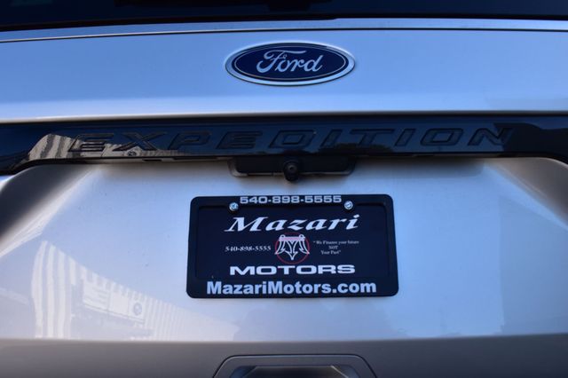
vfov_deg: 31.9
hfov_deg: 46.4
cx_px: 284
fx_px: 662
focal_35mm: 42
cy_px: 189
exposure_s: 1/250
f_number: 10
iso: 400
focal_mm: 28
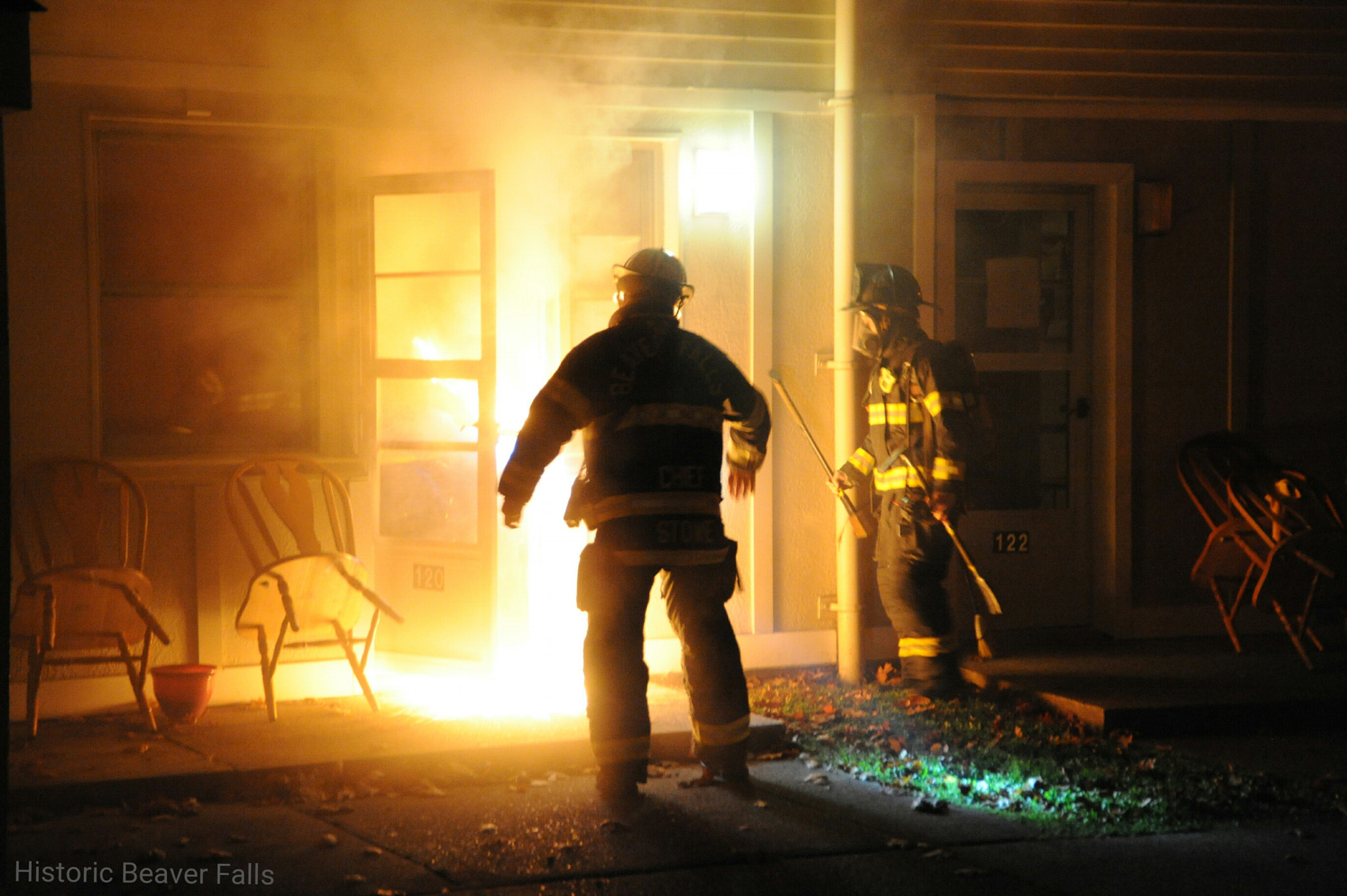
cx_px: 674
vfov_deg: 16.6
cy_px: 448
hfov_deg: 24.8
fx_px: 3066
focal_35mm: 82
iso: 6400
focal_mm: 82
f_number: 5.6
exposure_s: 1/30
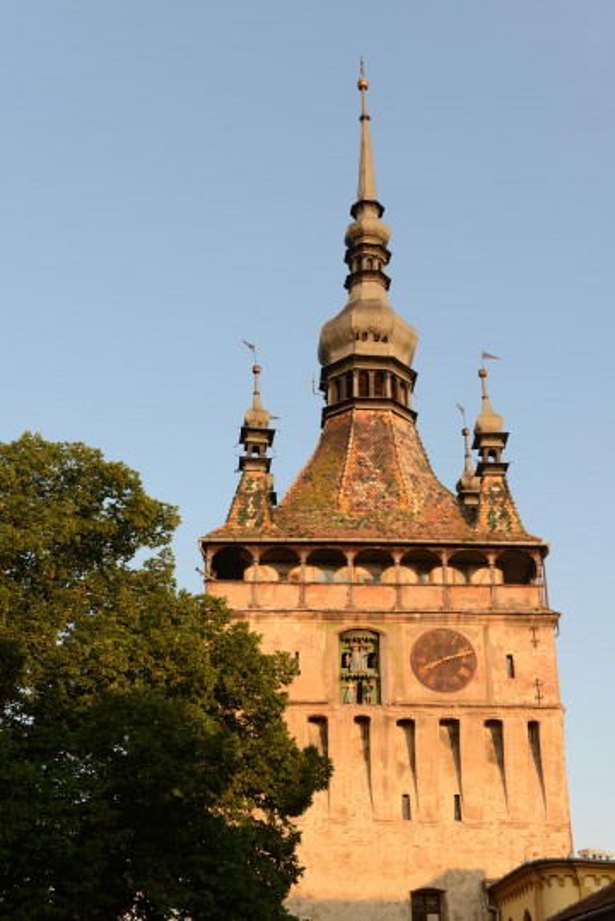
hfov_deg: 28.1
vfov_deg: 41.1
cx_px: 308
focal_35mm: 48
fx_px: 1228
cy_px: 460
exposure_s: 1/125
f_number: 9
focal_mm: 48
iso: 250
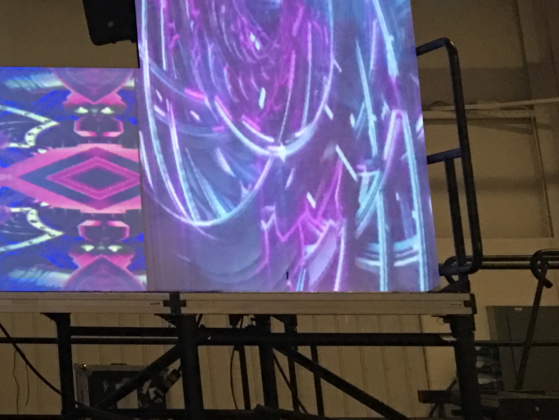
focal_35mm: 90
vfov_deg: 15.7
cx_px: -276
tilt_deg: +15.5
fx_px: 1453
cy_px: -97
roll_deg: -1.0
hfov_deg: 19.1
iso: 100
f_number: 2.2
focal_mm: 4.15
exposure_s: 1/15
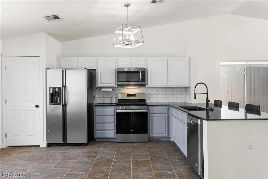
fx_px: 179
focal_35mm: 24
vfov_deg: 53.1
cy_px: 90
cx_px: 134
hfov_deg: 73.7
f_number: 8
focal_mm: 24
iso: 400
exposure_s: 1/10
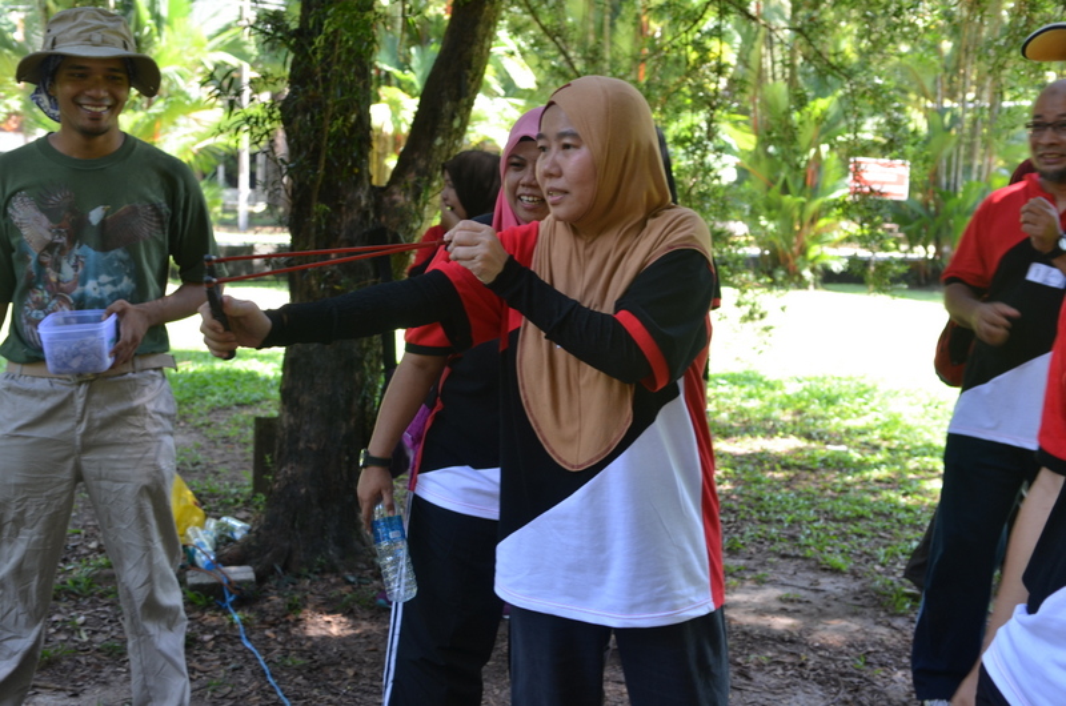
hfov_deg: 46.5
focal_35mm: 42
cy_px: 353
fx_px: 1241
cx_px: 533
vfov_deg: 31.8
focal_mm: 28
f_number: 4
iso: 250
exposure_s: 1/80
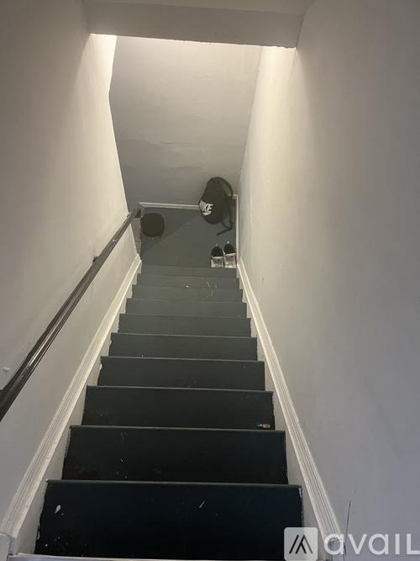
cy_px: 280
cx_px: 210
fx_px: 421
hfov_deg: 53.0
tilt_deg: -63.8
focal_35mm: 26
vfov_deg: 67.3
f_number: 1.6
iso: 400
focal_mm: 5.1
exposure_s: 1/60
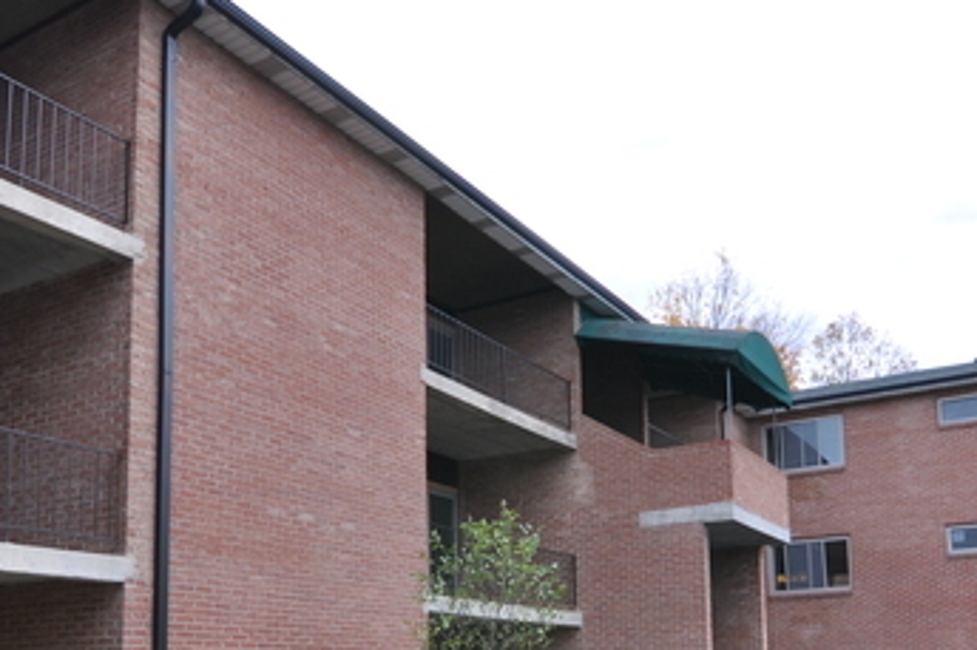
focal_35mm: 36
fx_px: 979
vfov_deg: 35.0
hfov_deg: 53.0
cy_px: 562
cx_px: 518
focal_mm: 11
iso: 200
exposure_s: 1/125
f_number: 8
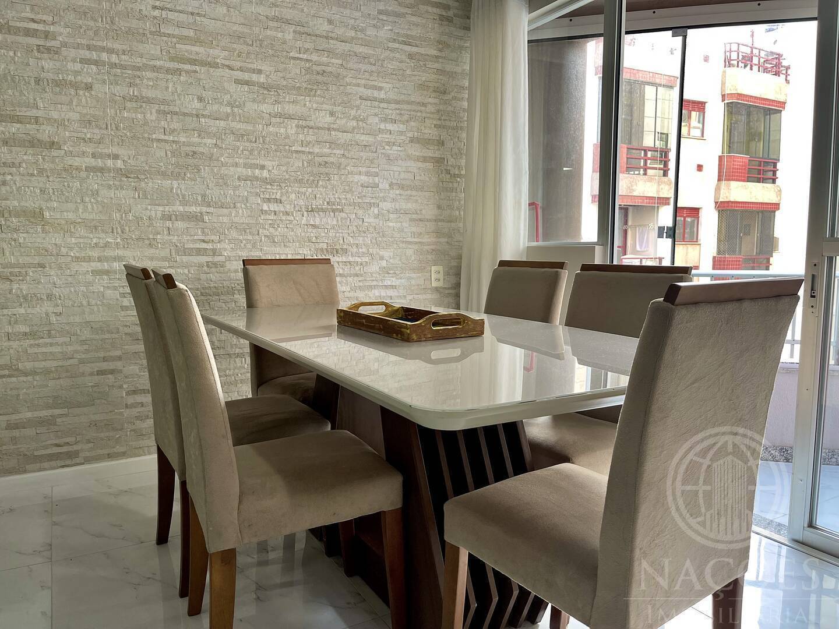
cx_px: 420
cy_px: 314
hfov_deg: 69.4
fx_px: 606
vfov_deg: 54.9
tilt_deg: -7.3
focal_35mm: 25
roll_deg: -0.3
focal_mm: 5.1
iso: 100
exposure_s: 1/120
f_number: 1.6
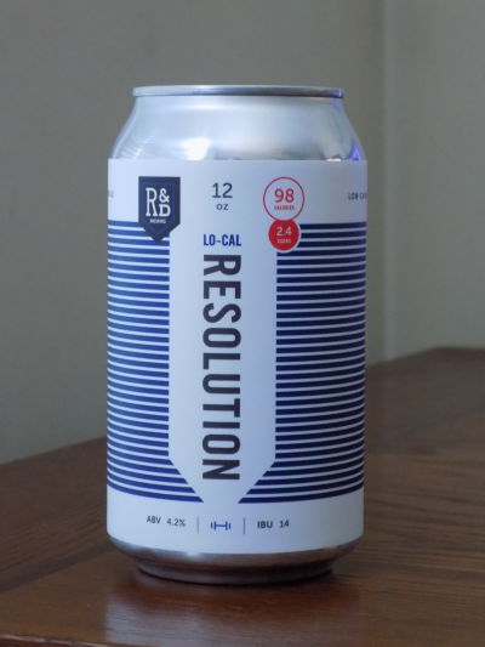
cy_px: 324
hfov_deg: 15.3
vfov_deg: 20.2
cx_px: 242
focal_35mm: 97
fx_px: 1811
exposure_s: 1/10
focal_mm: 17.2
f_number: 4.6
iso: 400
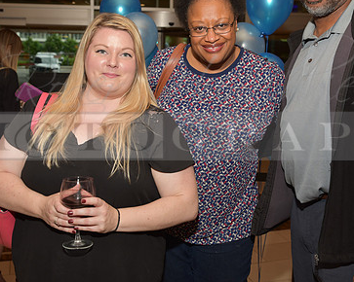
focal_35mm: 48
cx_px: 195
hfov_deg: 38.8
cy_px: 98
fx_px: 503
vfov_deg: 31.2
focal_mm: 32
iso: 200
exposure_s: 1/60
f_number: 5
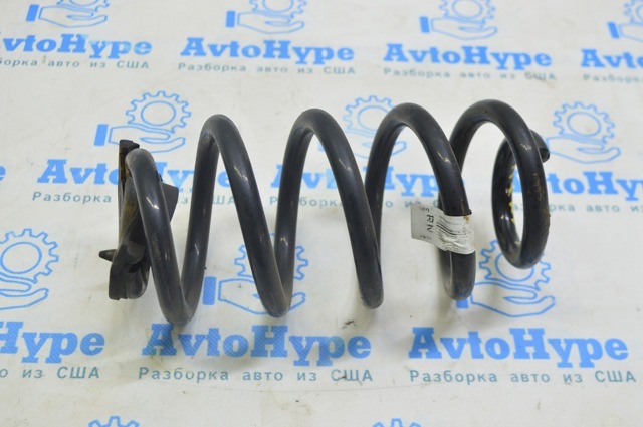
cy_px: 214
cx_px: 322
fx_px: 910
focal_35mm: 51
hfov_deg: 38.9
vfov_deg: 26.4
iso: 400
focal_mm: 34
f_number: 5.6
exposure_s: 1/20
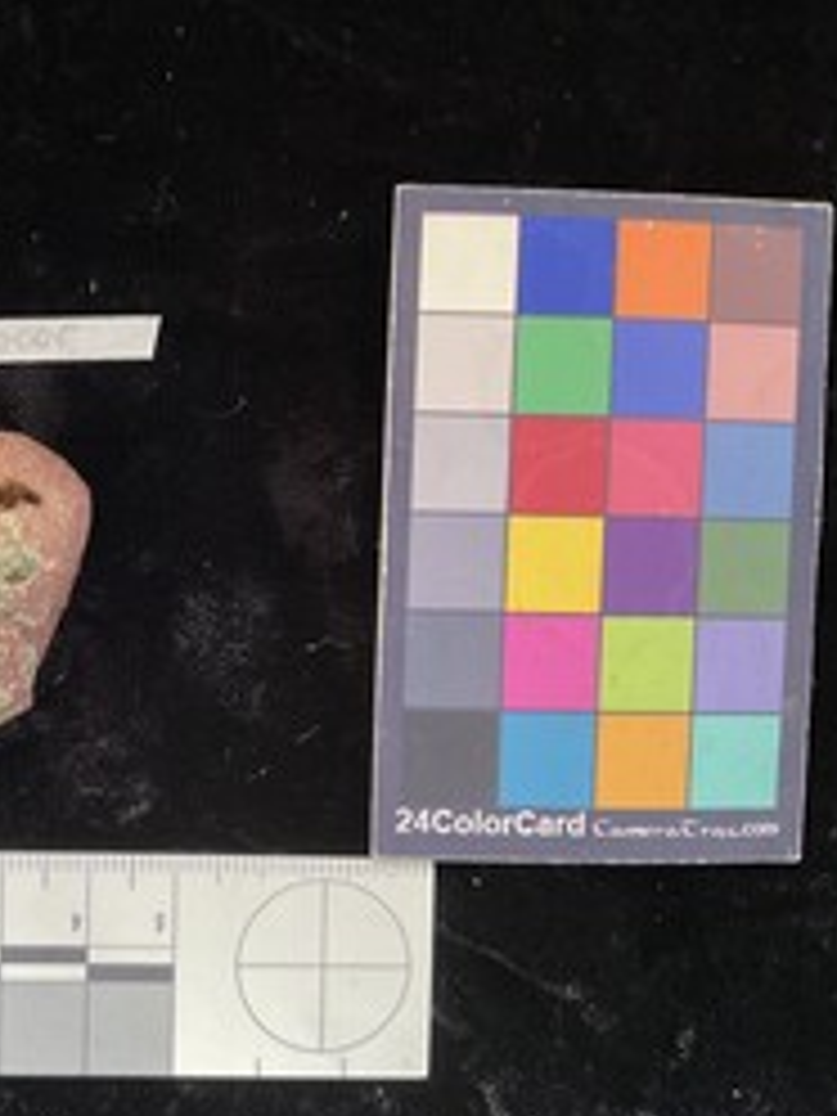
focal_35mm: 41
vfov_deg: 45.8
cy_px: 583
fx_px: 1322
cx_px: 104
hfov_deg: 33.5
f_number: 1.8
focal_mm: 3
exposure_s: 1/60
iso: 100
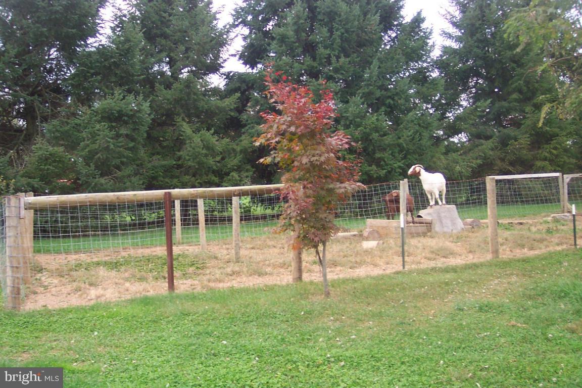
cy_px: 194
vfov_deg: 35.1
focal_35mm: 38
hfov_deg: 50.7
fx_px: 614
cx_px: 291
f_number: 2.8
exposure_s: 1/250
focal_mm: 8
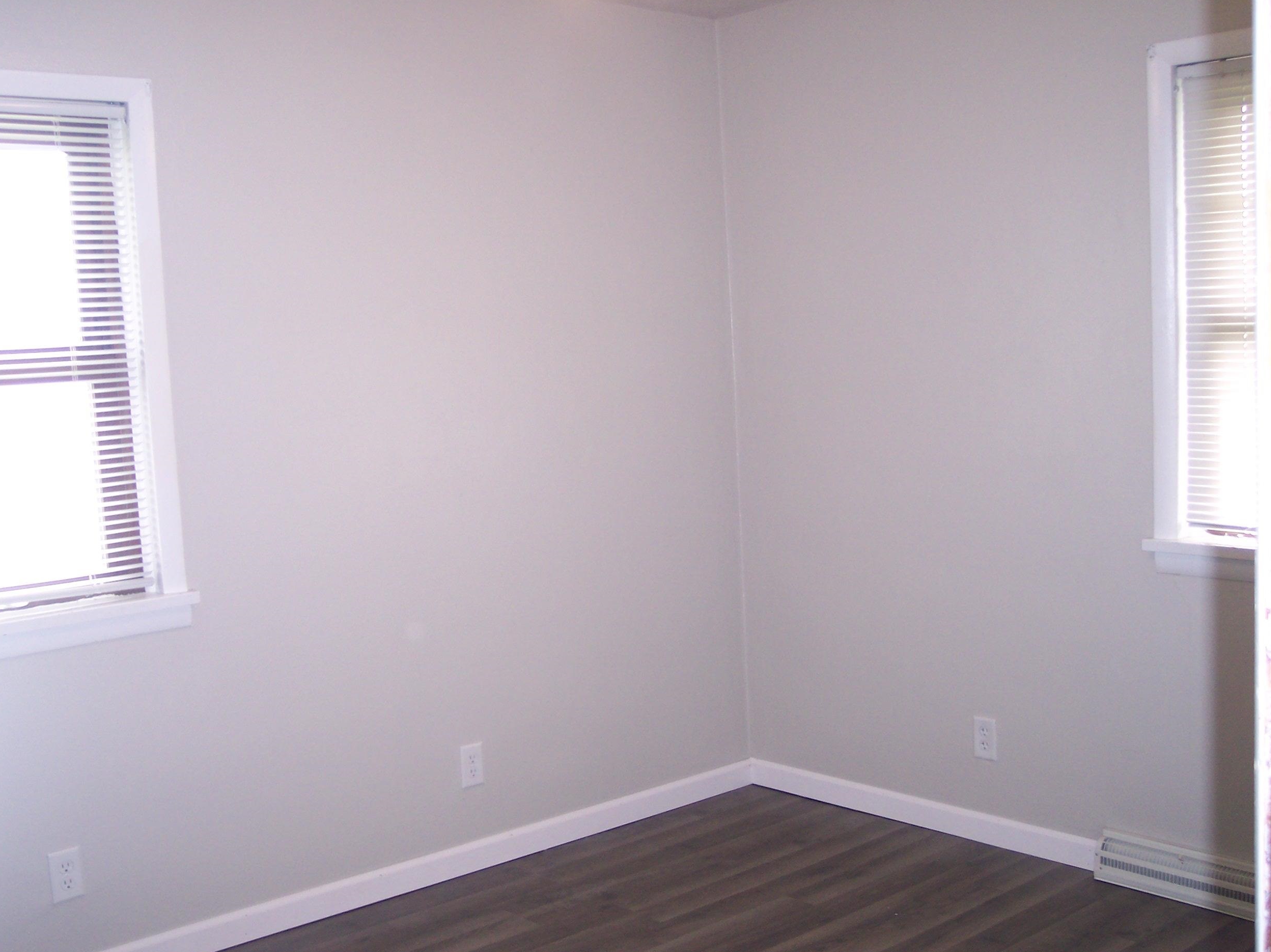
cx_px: 605
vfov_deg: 35.9
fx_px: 1468
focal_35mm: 40
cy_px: 498
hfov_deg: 46.8
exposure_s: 1/30
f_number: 2.8
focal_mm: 8
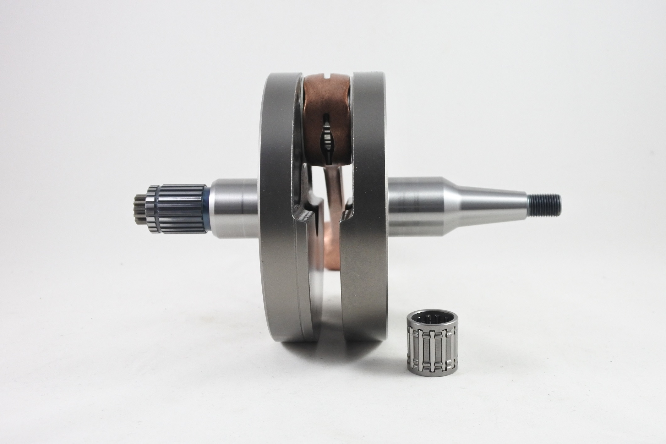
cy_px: 222
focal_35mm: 42
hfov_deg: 46.4
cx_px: 333
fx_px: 777
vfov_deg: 31.9
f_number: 4.2
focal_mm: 15.7
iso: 640
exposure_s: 1/125
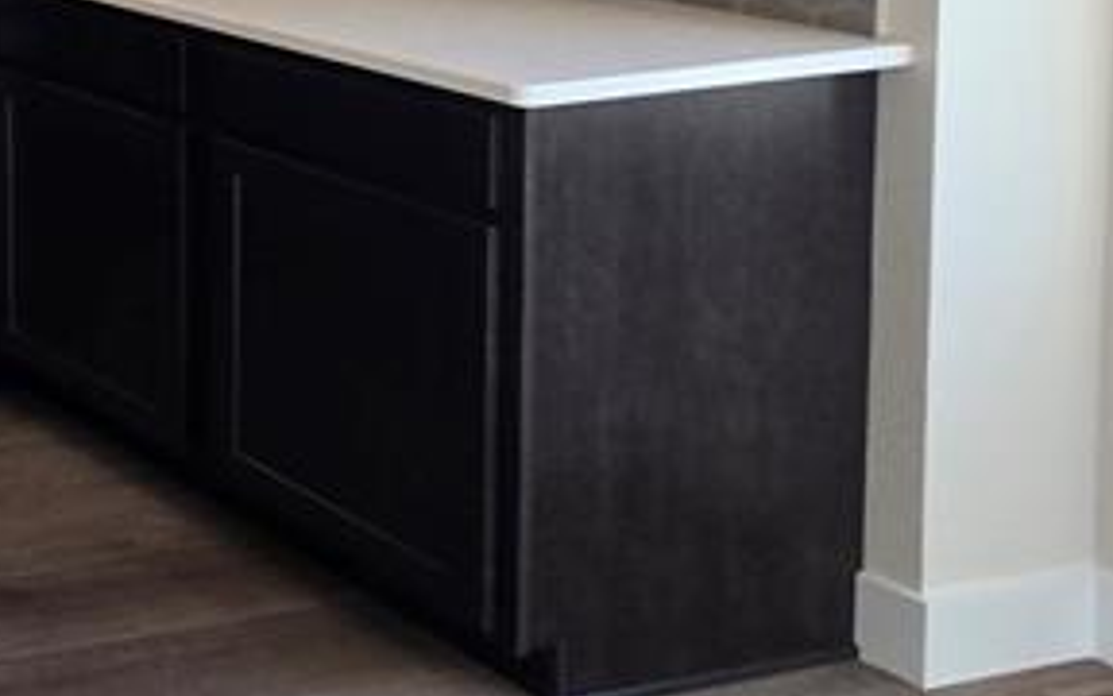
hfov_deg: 23.3
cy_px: -199
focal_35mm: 49
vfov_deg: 23.4
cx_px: -835
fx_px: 1486
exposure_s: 1/120
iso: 64
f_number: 2.2
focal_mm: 2.2
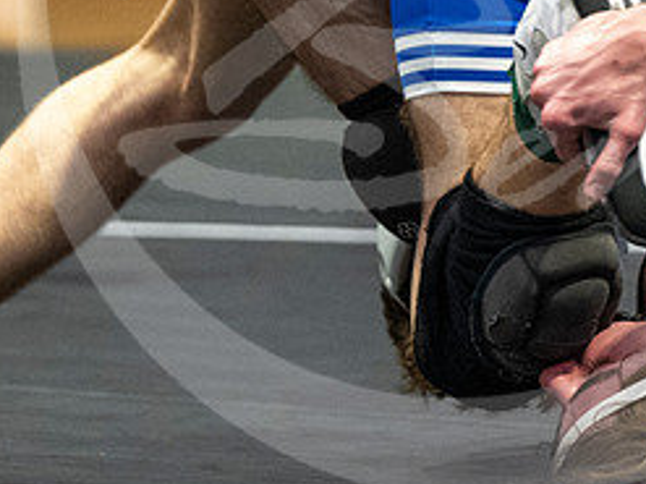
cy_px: 313
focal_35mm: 946
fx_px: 17646
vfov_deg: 1.6
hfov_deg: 2.1
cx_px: 414
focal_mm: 200
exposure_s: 1/1000
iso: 3200
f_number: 2.8
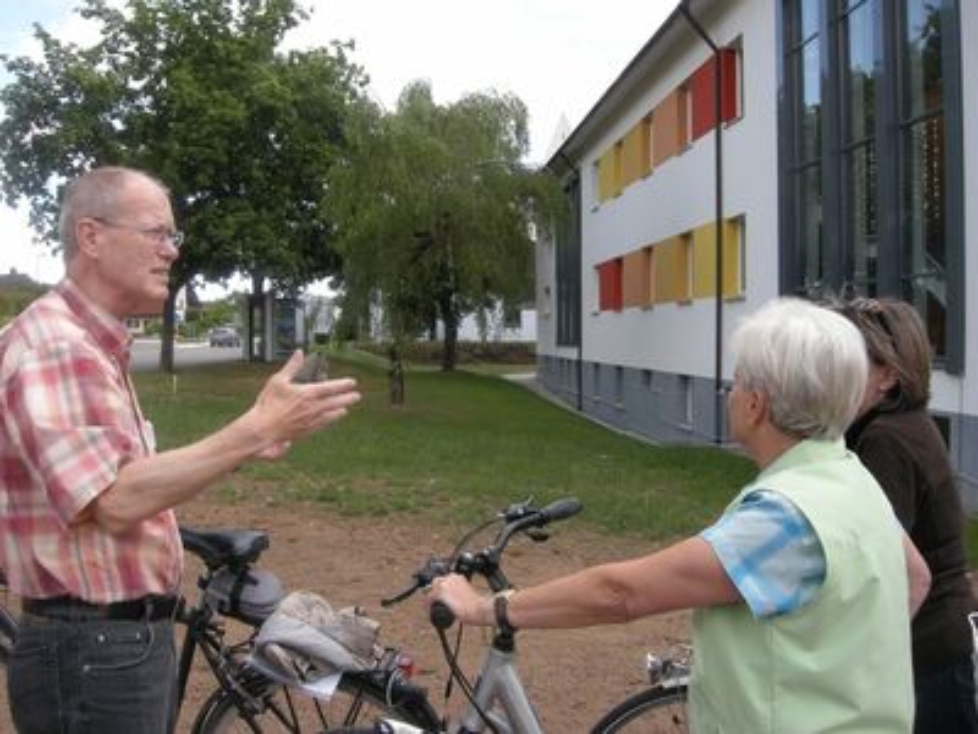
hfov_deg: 52.6
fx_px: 989
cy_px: 367
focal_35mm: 35
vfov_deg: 40.7
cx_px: 489
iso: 64
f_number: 4.3
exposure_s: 1/160
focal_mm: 7.5
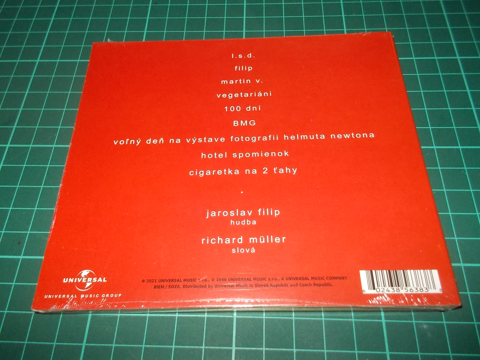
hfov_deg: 61.7
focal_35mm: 29
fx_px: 402
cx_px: 240
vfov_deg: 48.2
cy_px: 180
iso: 200
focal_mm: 4.1
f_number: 3.3
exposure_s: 1/30
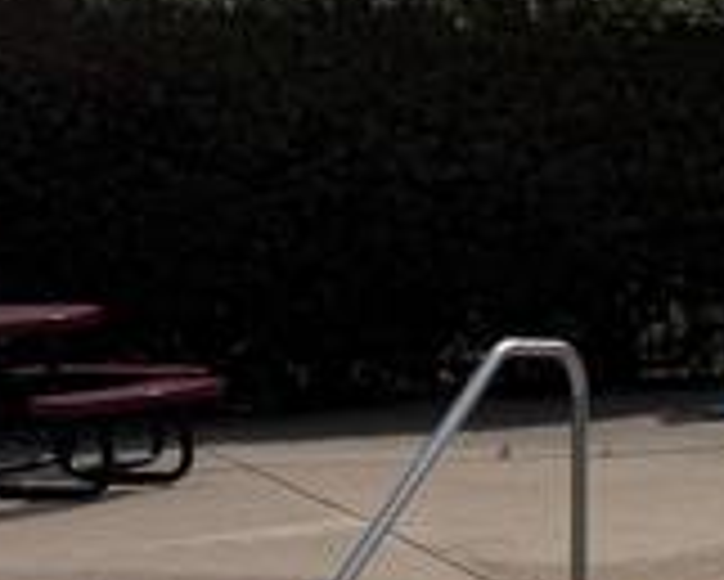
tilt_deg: -4.5
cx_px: 1799
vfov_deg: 10.4
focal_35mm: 149
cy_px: 288
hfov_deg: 10.8
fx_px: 3195
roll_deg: -0.4
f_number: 1.78
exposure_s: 1/14286
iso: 80
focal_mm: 6.76
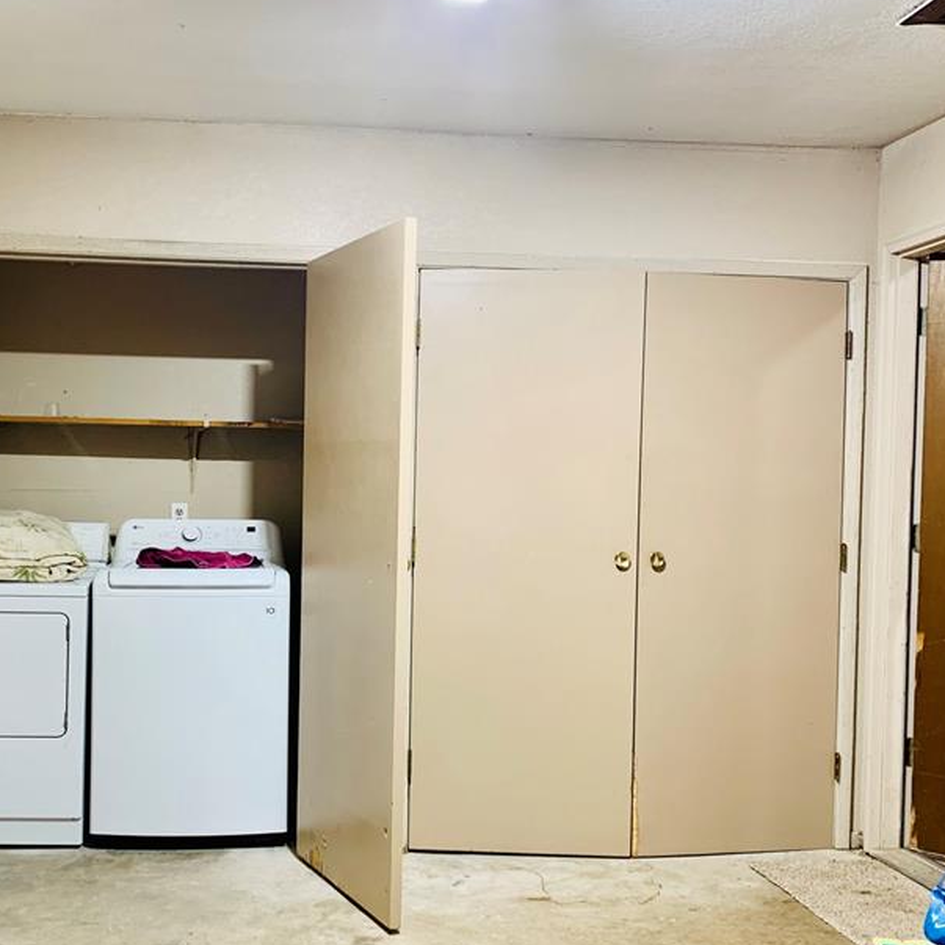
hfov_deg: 42.4
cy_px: 527
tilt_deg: -1.4
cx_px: 337
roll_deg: -1.7
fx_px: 1205
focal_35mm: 39
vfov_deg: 42.8
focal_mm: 4.25
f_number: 1.8
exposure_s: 1/60
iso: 125
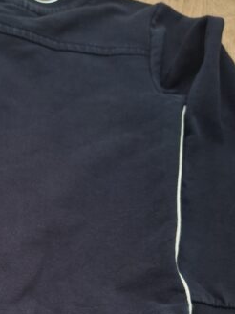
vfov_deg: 32.5
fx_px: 508
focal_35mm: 56
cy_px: 287
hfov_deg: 23.9
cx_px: -43
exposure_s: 1/33
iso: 250
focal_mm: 5.54
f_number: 1.8
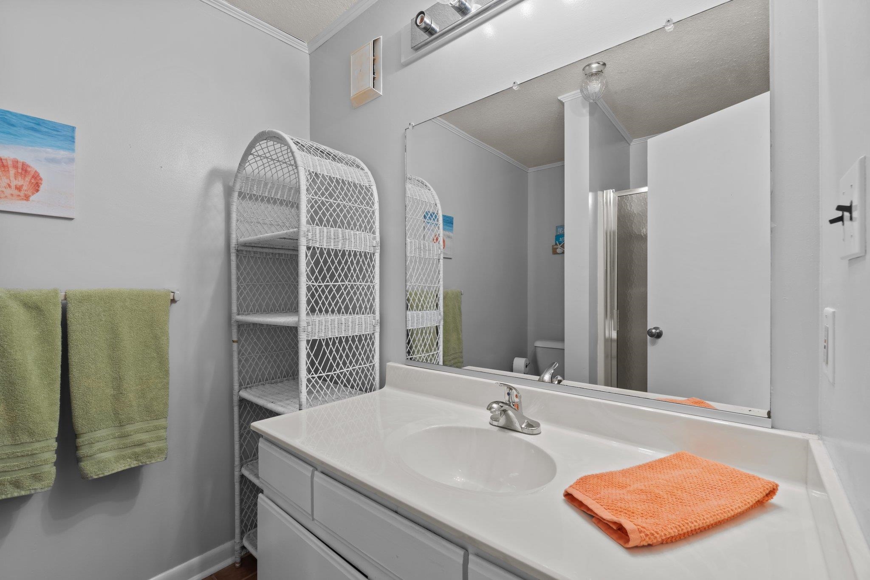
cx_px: 435
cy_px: 290
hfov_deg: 100.4
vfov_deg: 77.3
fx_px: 362
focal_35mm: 15
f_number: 9
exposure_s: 1/1.67
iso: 100
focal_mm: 10
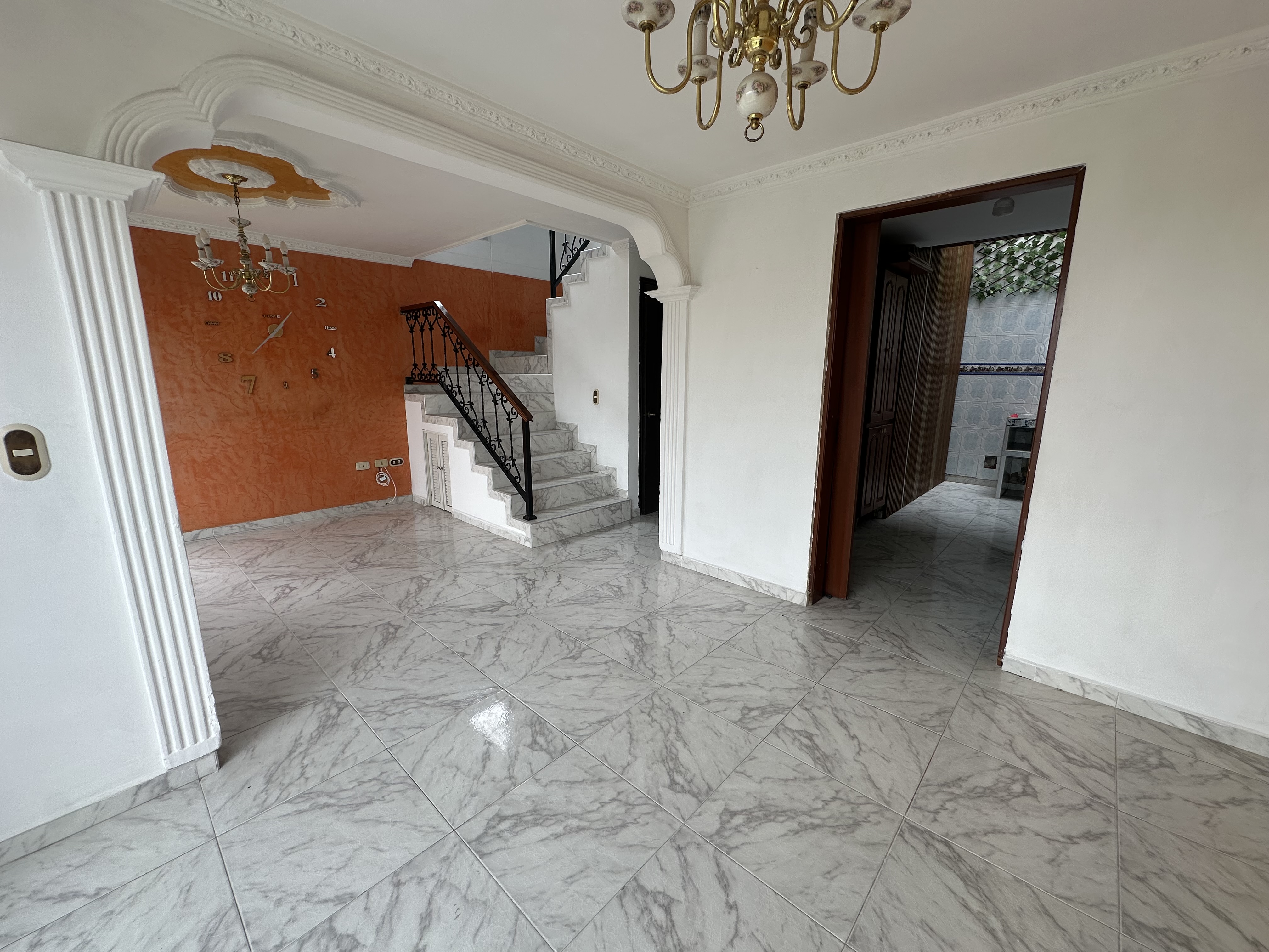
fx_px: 513
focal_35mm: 14
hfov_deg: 102.1
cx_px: 634
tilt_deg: -10.4
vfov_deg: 85.7
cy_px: 476
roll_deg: -0.5
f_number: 2.2
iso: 40
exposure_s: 1/110
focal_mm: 2.22
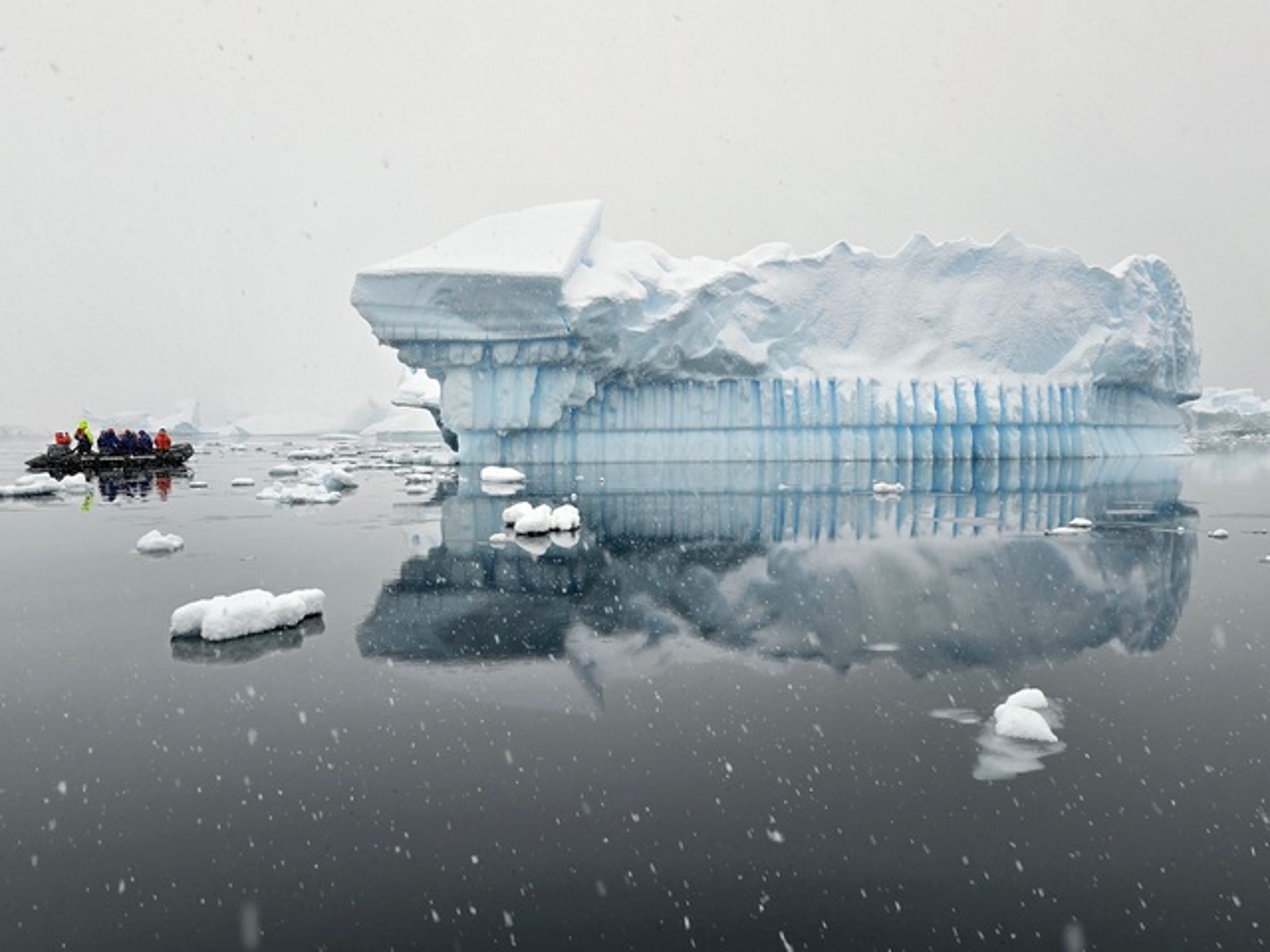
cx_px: 635
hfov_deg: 73.9
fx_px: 844
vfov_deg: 58.9
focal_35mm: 23
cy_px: 476
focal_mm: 6.3
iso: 16
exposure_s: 1/180
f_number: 1.7
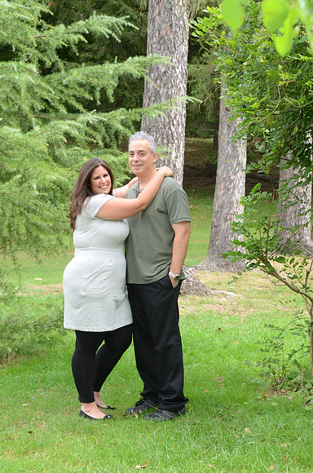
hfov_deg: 17.4
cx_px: 156
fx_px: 1022
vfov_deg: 26.0
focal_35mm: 78
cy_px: 236
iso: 500
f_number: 6.3
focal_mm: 52
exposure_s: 1/200
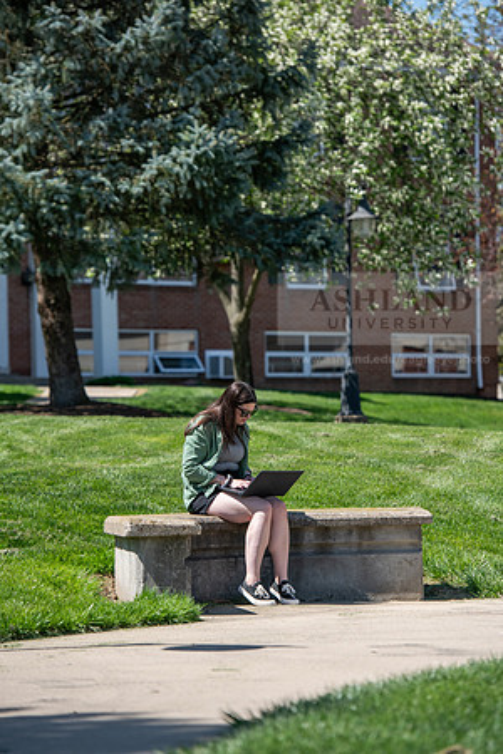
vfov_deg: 15.2
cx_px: 252
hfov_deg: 10.2
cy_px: 377
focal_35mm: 135
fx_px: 2829
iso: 160
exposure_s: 1/1000
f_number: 4
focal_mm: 135
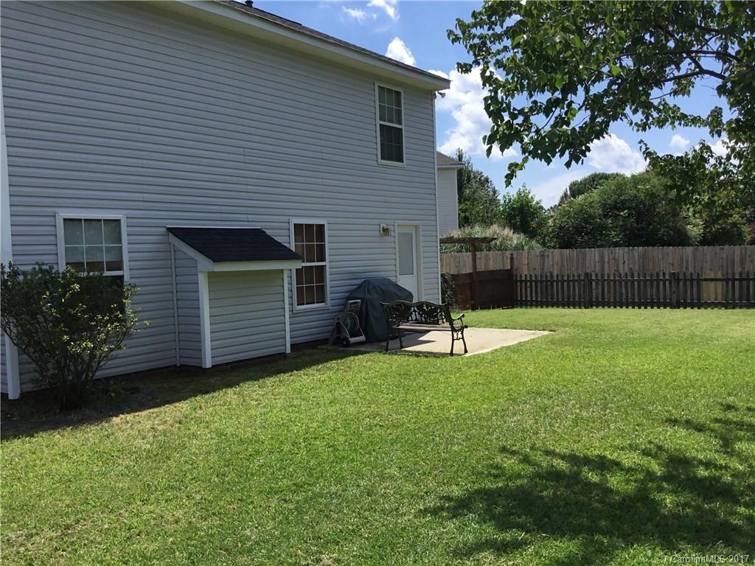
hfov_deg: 58.4
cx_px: 378
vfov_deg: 45.4
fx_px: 676
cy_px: 283
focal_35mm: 31
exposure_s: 1/1538
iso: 25
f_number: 2.4
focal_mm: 3.3
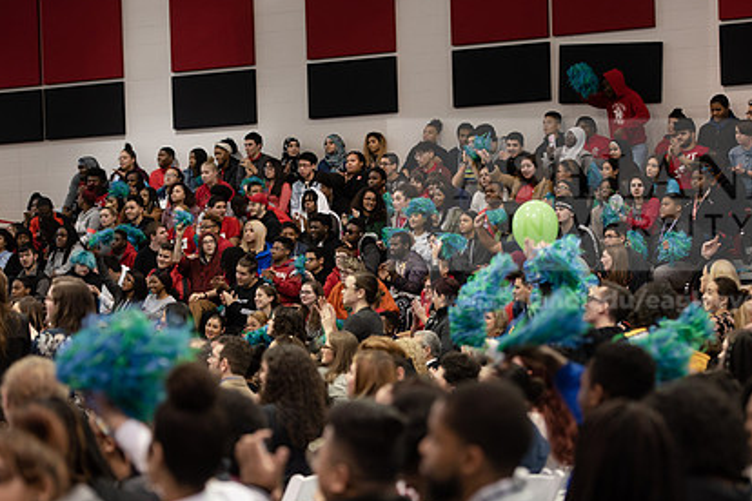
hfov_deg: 17.2
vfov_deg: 11.5
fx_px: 2486
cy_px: 339
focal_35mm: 119
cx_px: 332
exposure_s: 1/200
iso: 1250
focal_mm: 85
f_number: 2.8
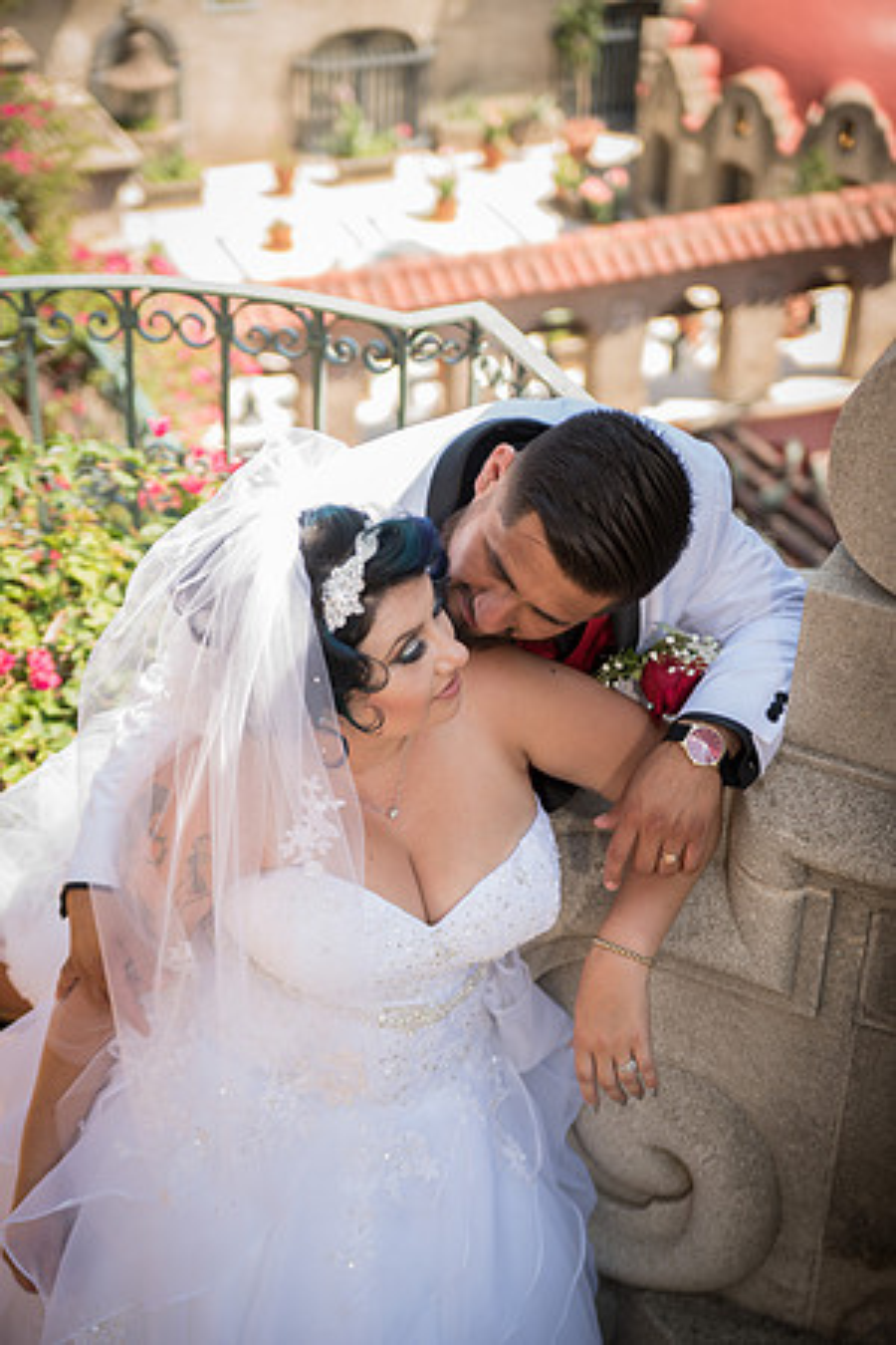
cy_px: 672
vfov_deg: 33.4
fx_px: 2240
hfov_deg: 22.6
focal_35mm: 60
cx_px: 448
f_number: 2.8
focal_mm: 60
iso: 100
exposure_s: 1/320
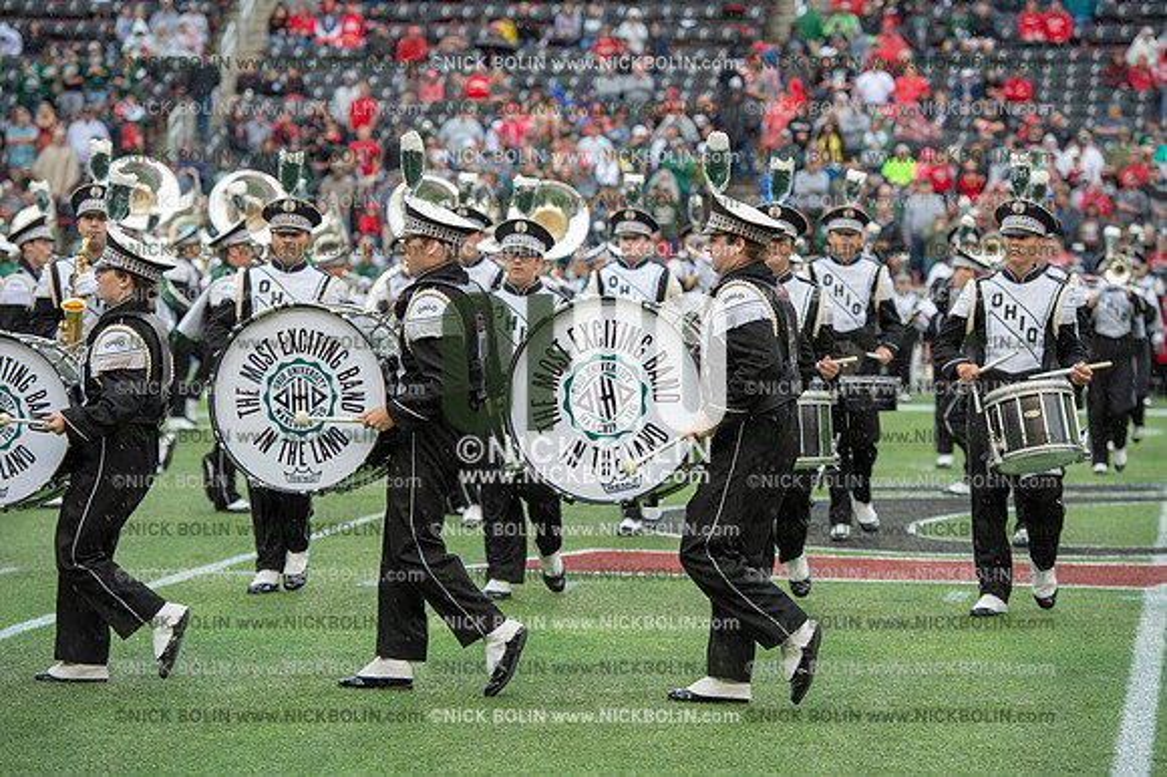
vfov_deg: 10.5
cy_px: 388
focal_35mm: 130
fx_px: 4212
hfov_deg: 15.8
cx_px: 584
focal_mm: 130
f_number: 4
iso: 400
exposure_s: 1/500
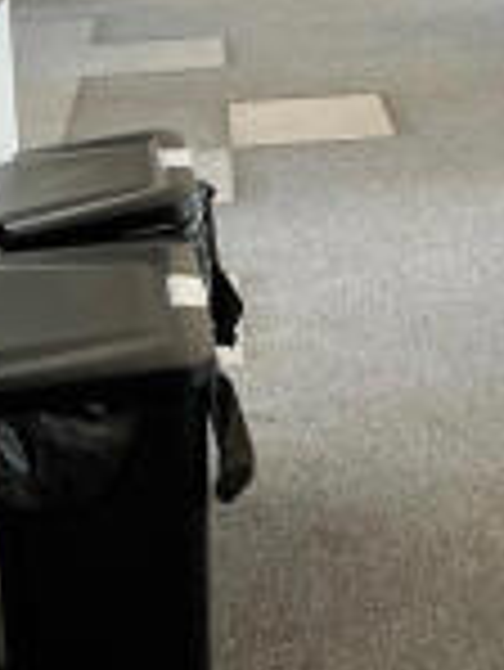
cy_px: -70
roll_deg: -0.7
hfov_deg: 18.4
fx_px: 1473
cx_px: 598
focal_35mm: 76
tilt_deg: -9.7
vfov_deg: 24.0
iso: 80
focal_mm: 5.1
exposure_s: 1/50
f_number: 1.6
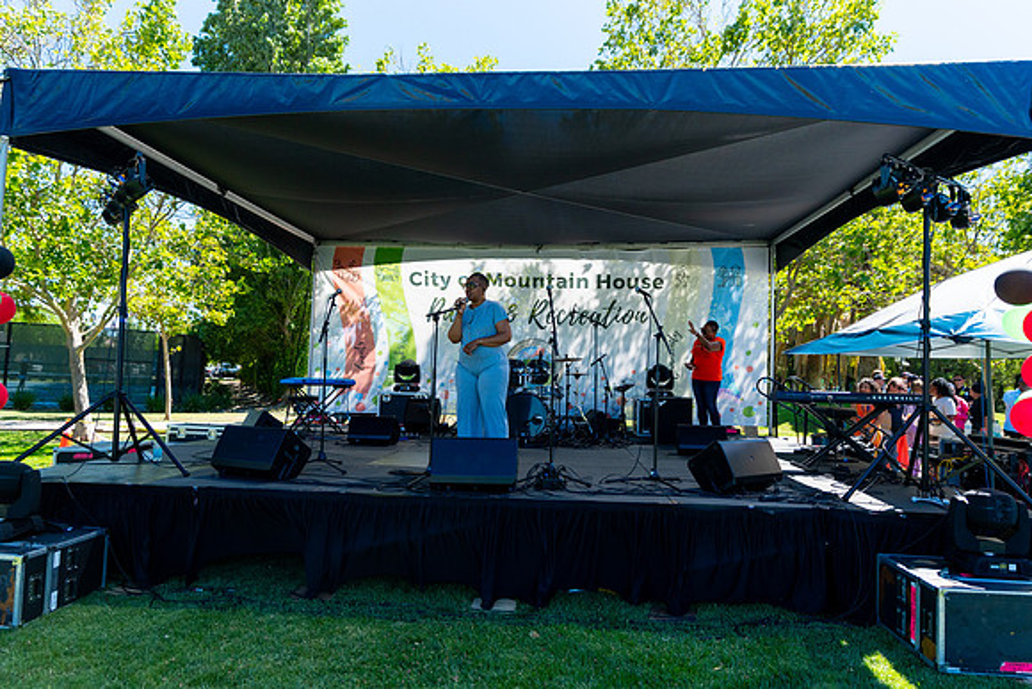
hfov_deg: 73.7
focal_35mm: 24
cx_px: 516
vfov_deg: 53.2
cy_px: 344
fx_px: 688
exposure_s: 1/4000
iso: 160
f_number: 2.8
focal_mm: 24
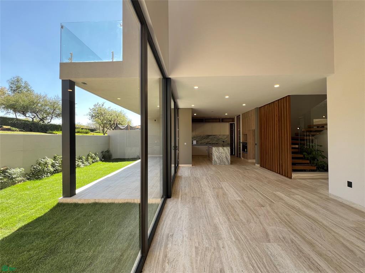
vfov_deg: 89.9
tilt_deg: +0.6
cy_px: 136
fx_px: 137
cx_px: 182
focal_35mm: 13
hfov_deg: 106.2
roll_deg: +0.5
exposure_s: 1/159
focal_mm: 1.57
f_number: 1.8
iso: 32
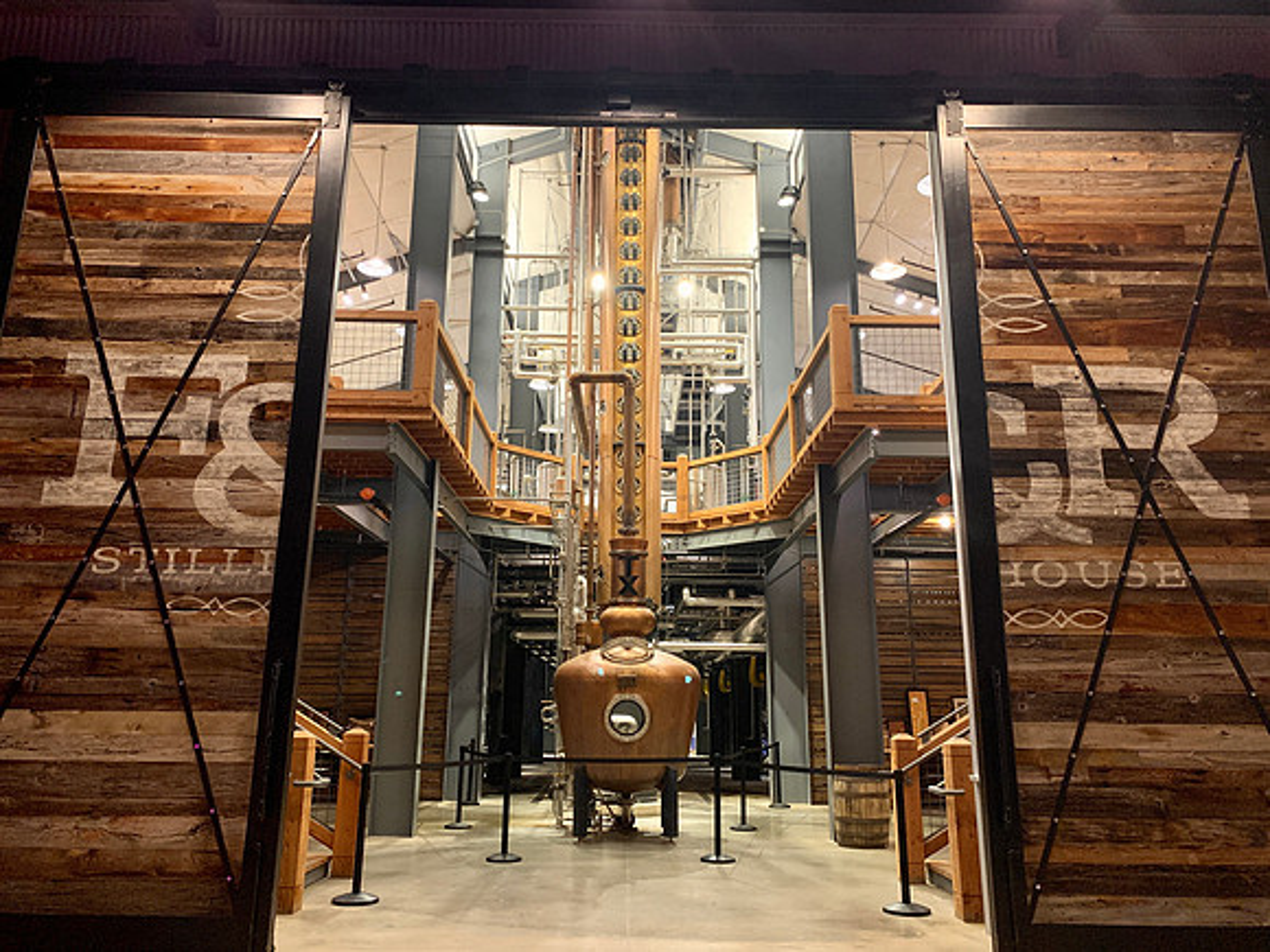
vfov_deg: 53.1
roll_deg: -1.0
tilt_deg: +13.8
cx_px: 635
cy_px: 476
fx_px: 954
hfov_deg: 67.3
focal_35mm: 26
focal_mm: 4.25
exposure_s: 1/30
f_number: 1.8
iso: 500
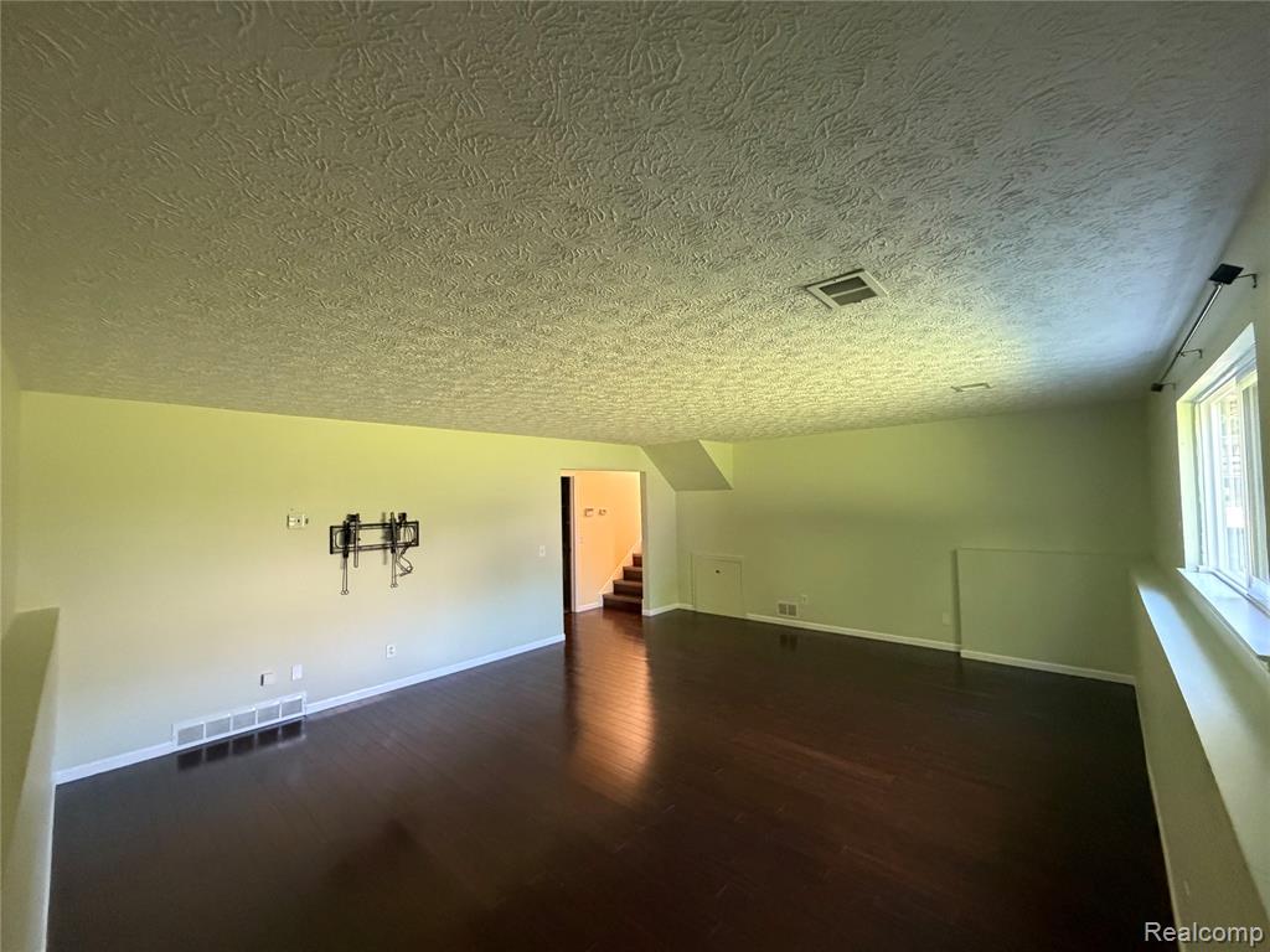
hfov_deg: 102.1
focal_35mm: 14
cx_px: 635
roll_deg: +1.9
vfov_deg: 85.7
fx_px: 514
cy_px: 476
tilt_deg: +4.5
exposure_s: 1/60
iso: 800
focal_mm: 2.22
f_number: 2.2
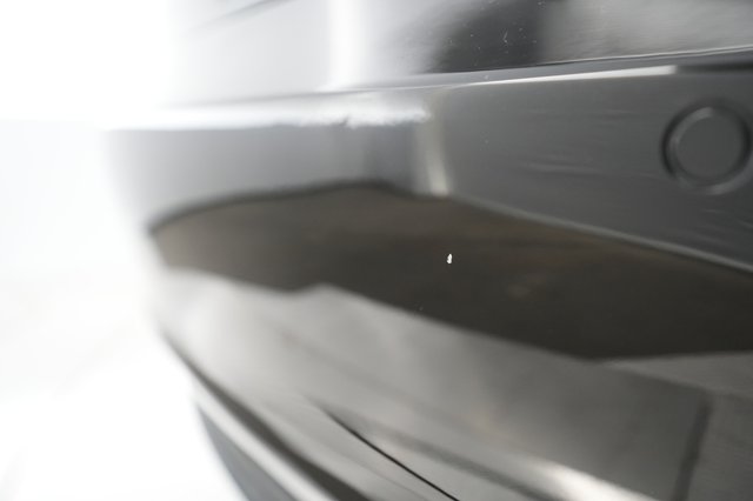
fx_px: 585
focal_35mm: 28
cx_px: 376
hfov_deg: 65.5
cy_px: 250
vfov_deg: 46.4
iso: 3200
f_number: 3.5
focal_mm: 28
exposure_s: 1/100
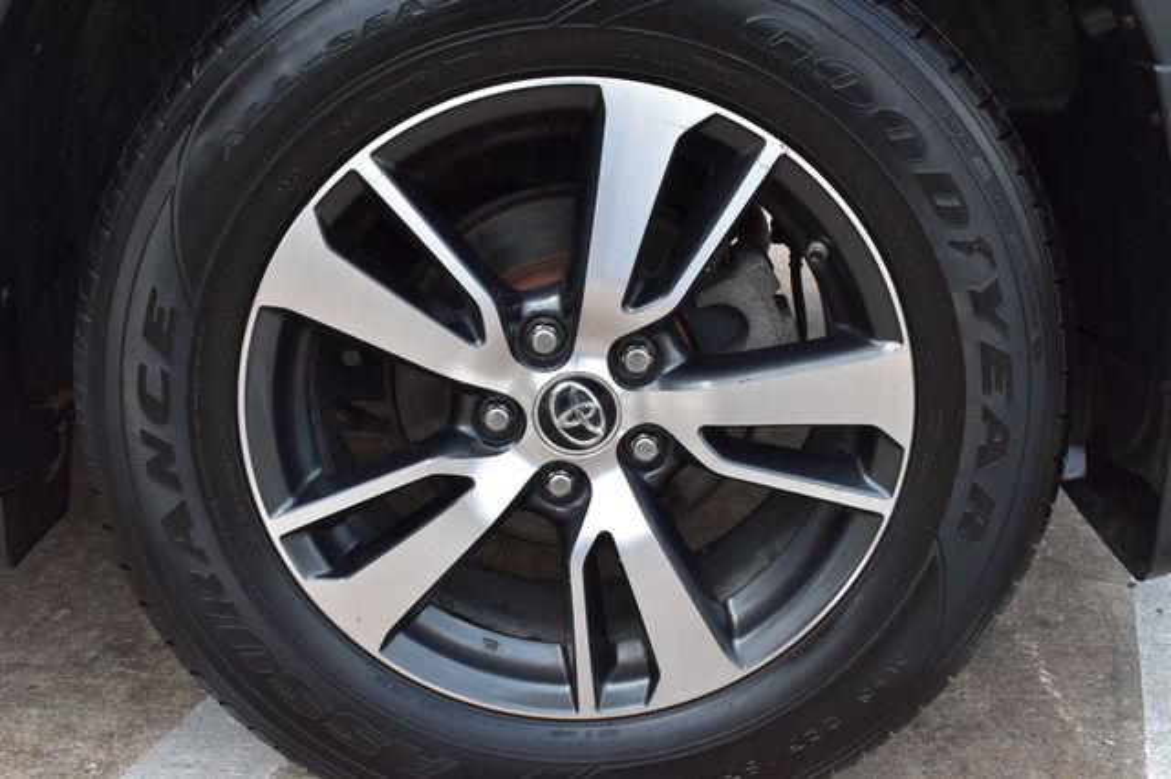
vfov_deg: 34.2
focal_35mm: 39
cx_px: 586
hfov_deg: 49.6
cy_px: 390
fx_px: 1268
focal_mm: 26
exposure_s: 1/250
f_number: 10
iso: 400
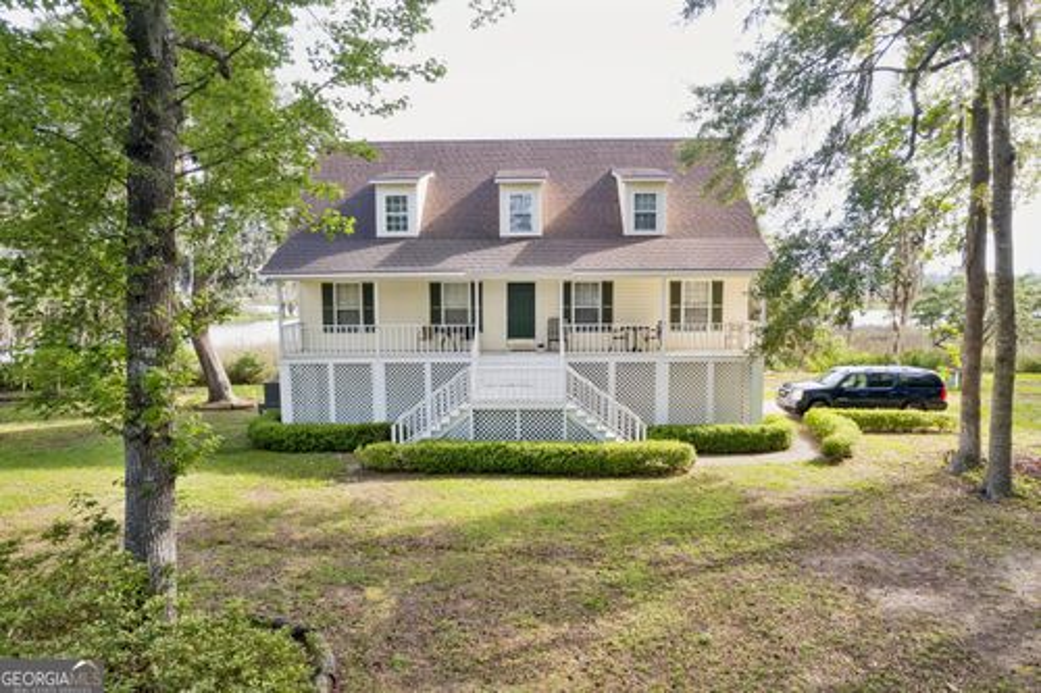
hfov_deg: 78.6
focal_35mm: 22
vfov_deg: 57.2
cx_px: 520
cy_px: 346
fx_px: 636
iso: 100
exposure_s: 1/320
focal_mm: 8.38
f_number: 2.8
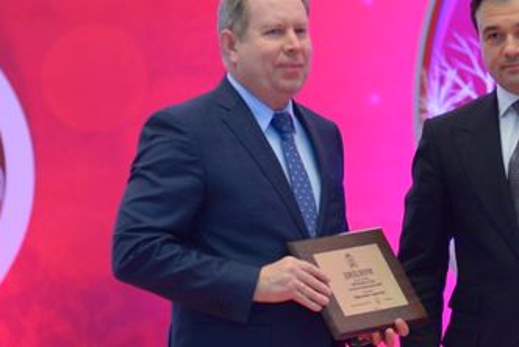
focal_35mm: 284
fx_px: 4098
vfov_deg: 4.8
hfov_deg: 7.2
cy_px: 86
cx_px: 442
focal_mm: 135
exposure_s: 1/500
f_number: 3.5
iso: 4000
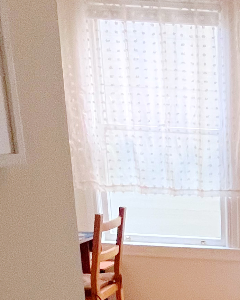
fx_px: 560
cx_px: 367
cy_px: 307
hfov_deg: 20.5
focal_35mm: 63
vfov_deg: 28.1
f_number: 2.4
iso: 320
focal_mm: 1.54
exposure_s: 1/99
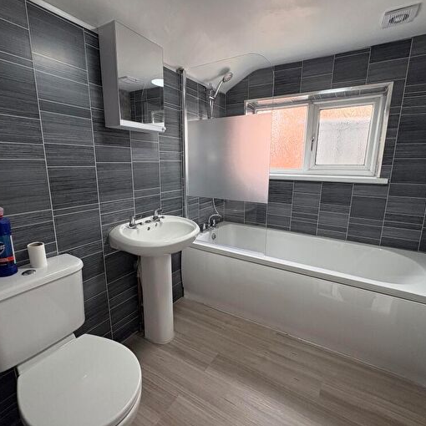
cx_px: 216
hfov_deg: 84.0
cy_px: 209
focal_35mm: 17
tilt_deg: -11.4
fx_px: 237
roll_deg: +1.2
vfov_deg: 84.0
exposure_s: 1/105
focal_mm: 2.22
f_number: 2.2
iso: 125
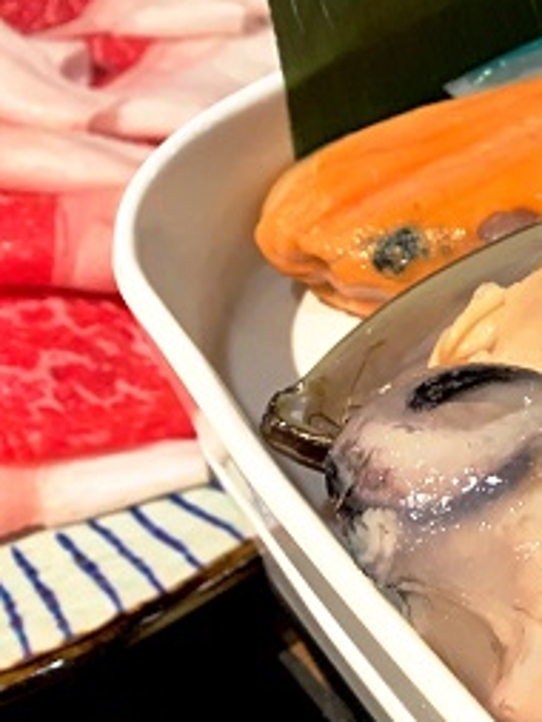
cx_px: 951
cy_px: 549
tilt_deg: -50.1
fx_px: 1731
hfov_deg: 15.5
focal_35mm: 83
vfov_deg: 23.3
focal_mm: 4.25
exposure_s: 1/50
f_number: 1.8
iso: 160
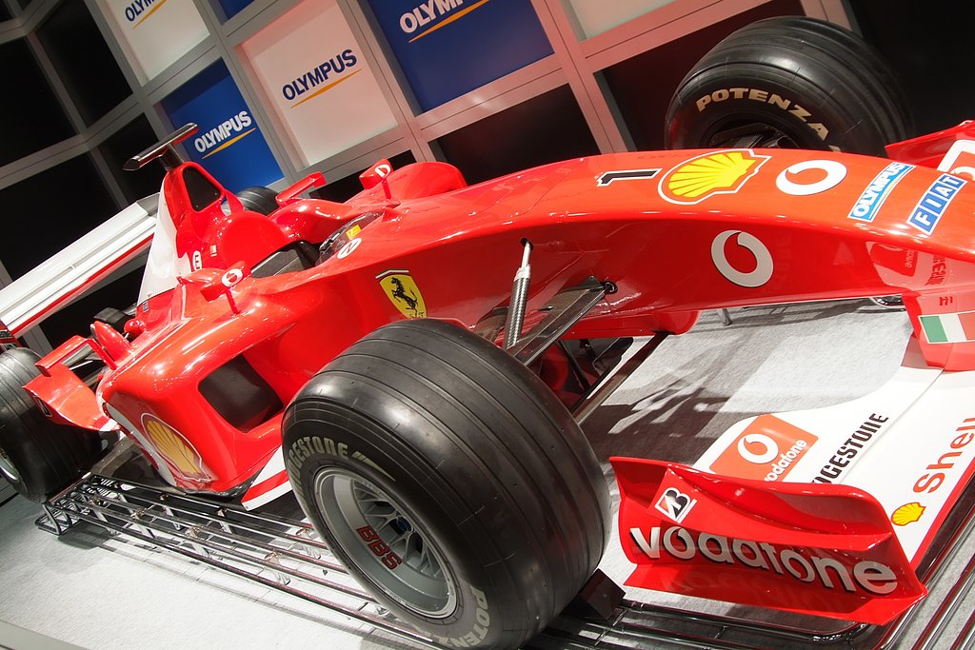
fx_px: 975
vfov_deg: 36.9
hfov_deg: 53.1
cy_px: 325
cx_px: 488
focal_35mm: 36
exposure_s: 1/15
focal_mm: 24
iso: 200
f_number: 5.6
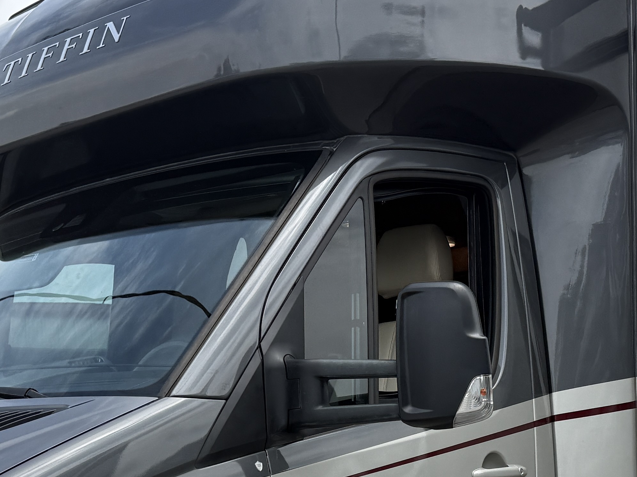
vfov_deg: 20.4
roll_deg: +0.5
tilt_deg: +2.9
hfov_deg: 28.1
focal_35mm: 69
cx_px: 376
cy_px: 505
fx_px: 1270
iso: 80
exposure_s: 1/3145
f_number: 1.78
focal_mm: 6.76
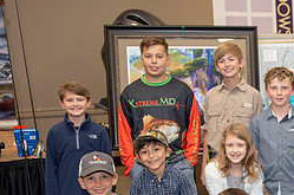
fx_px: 514
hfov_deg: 29.8
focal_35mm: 63
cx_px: 293
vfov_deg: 20.9
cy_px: 188
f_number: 2.8
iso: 800
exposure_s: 1/100
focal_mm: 27
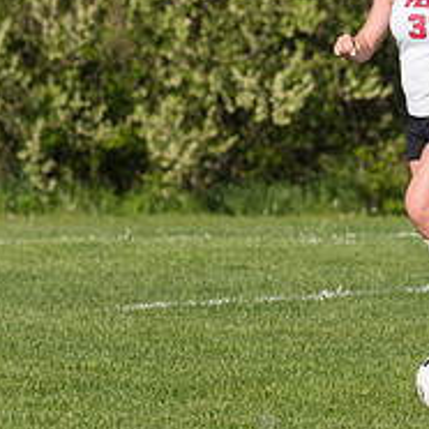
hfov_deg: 2.4
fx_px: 10264
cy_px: 173
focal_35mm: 732
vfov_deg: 2.4
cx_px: 655
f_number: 5.6
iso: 250
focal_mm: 185
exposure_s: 1/1600
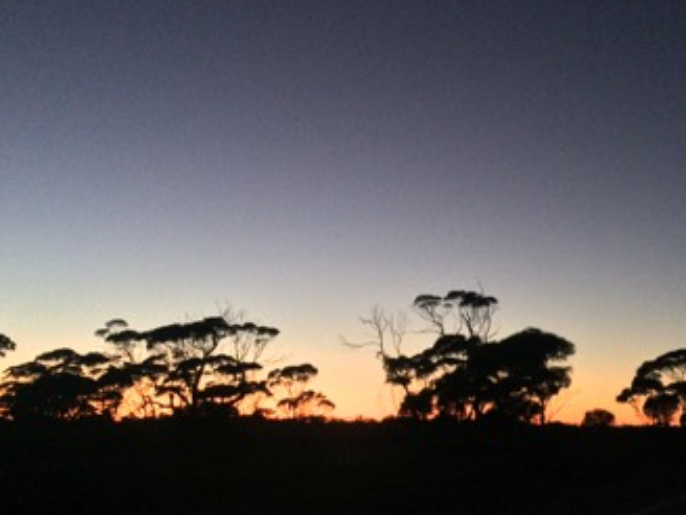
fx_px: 912
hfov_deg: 41.0
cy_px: 285
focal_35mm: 46
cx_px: 414
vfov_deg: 31.5
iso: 400
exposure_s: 1/15
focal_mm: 4.15
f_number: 2.2
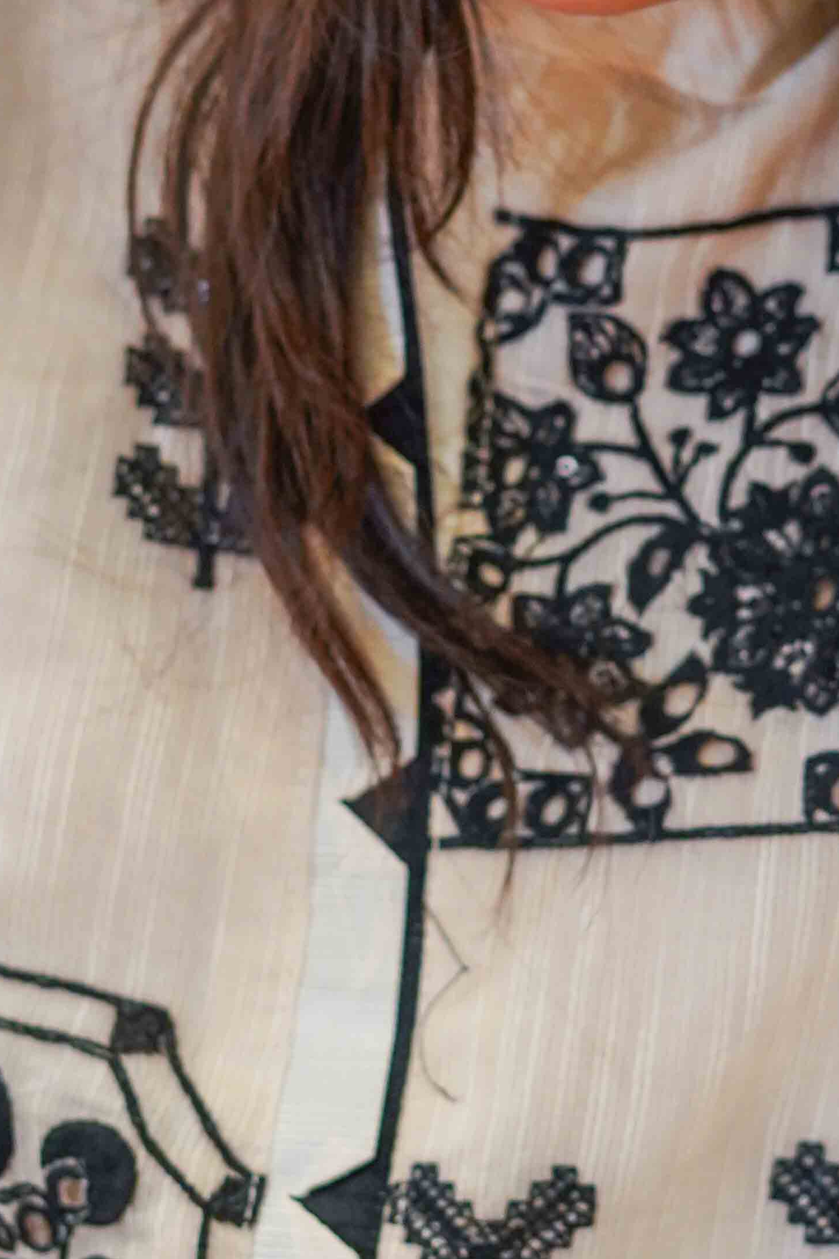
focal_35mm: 138
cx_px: 550
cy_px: 385
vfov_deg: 14.8
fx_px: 4825
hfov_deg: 9.9
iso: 1600
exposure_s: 1/90
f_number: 3.5
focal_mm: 50
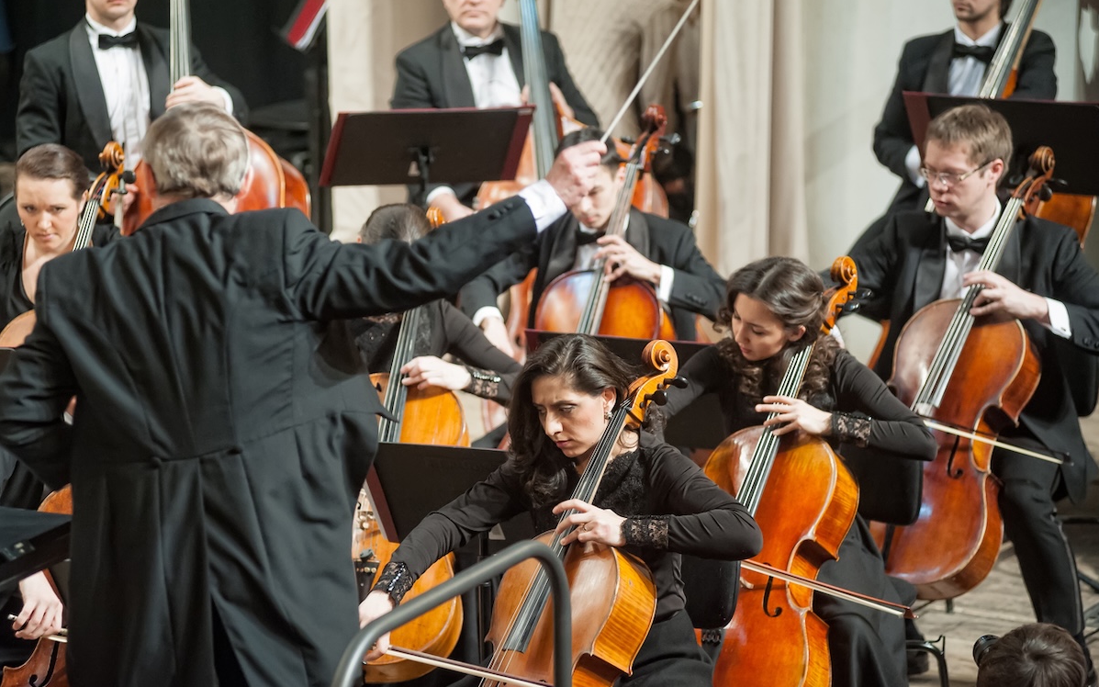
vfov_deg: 8.9
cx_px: 550
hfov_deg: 14.1
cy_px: 355
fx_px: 4433
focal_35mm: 148
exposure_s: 1/200
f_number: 4
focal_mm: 145
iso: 2000
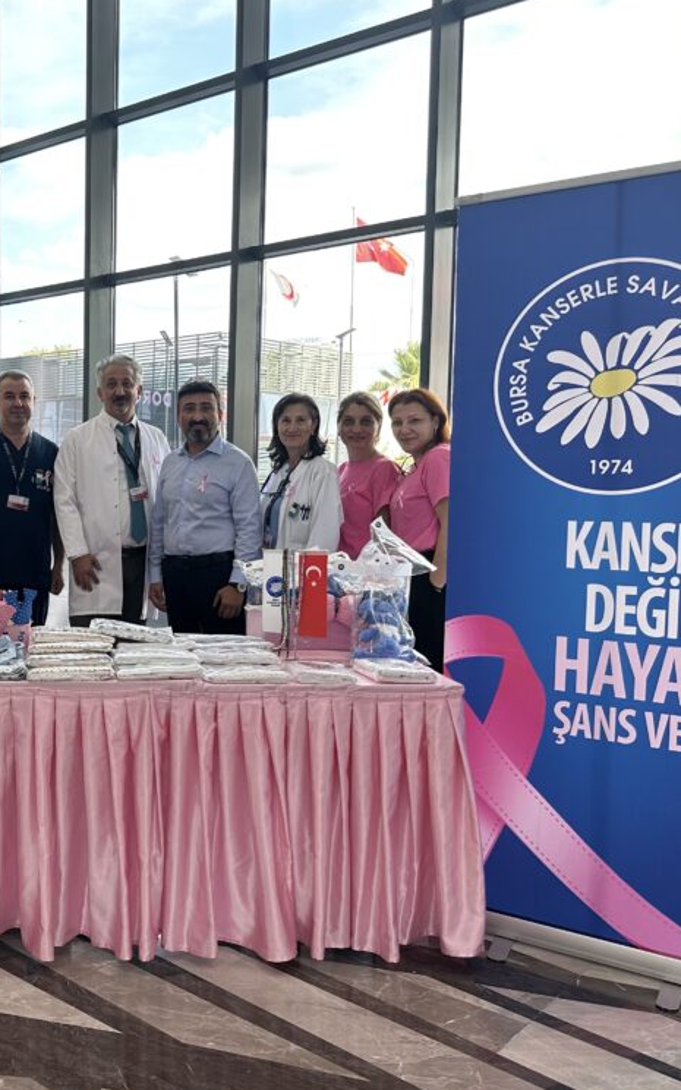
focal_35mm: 35
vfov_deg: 55.3
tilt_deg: -4.8
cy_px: 548
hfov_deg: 34.2
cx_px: 66
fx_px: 1039
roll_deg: +0.0
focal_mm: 6.86
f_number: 1.78
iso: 125
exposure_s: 1/146
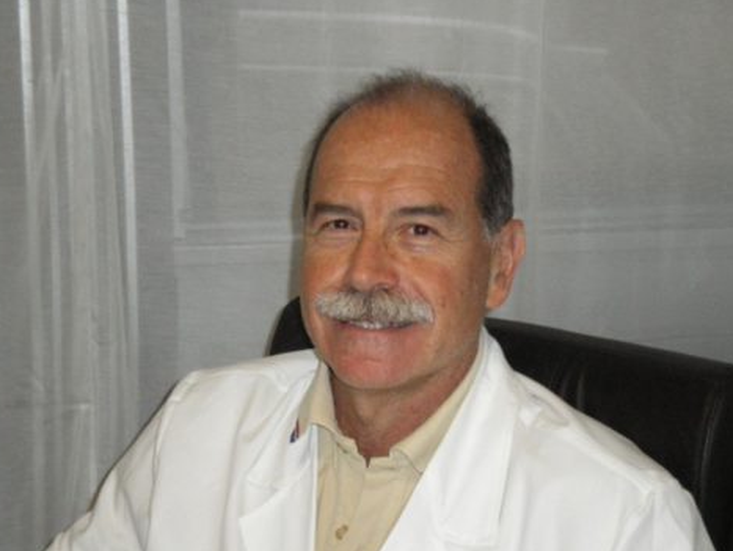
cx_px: 364
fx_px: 2034
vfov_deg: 15.4
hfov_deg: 20.4
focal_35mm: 96
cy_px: 275
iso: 800
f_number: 5.5
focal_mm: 16.3
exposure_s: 1/80
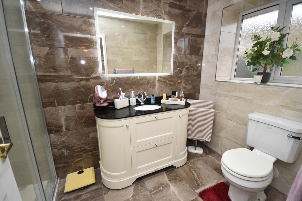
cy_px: 100
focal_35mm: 15
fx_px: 126
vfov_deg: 77.3
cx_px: 151
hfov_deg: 100.4
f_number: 4
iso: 900
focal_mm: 10
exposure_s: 1/125
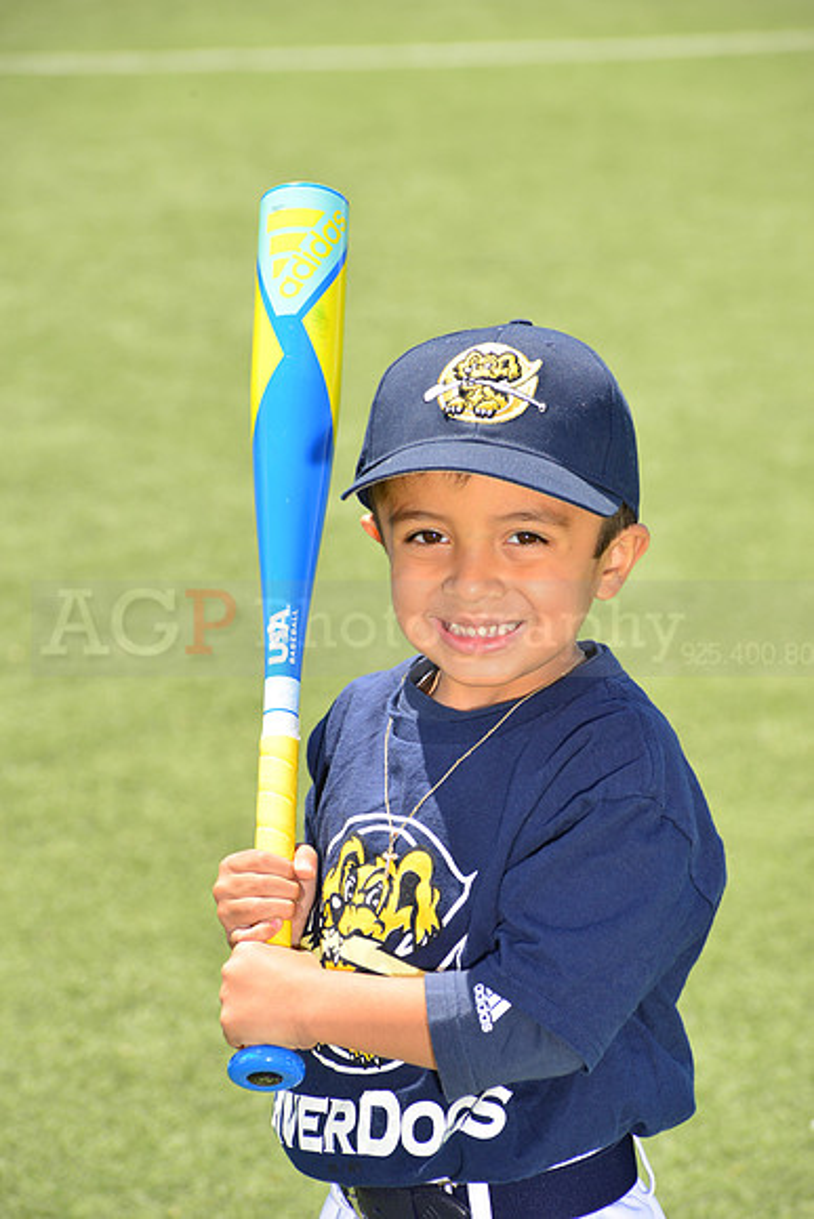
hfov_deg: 7.4
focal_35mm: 185
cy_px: 610
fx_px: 6270
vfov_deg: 11.1
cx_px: 407
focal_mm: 185
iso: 250
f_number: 11
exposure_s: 1/250
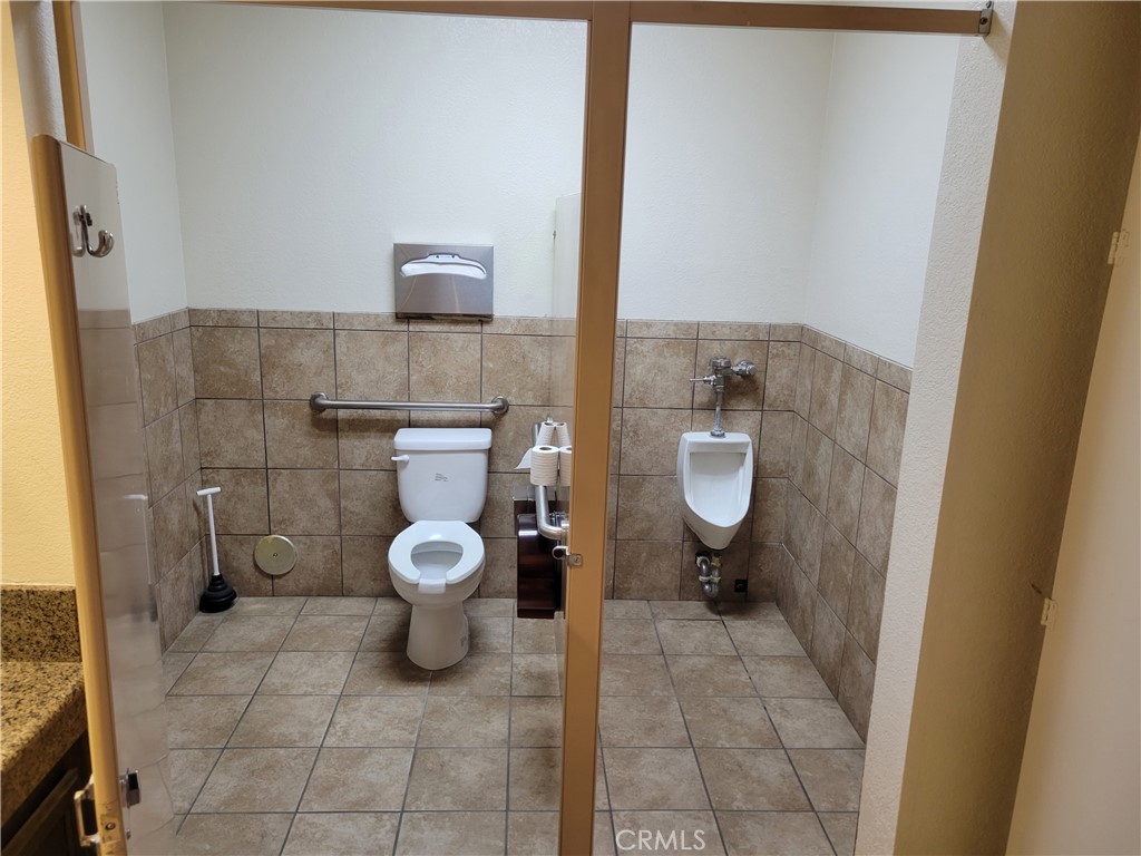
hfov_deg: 67.3
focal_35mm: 26
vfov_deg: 53.1
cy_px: 428
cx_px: 570
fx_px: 857
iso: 250
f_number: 1.8
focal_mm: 5.4
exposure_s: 1/39
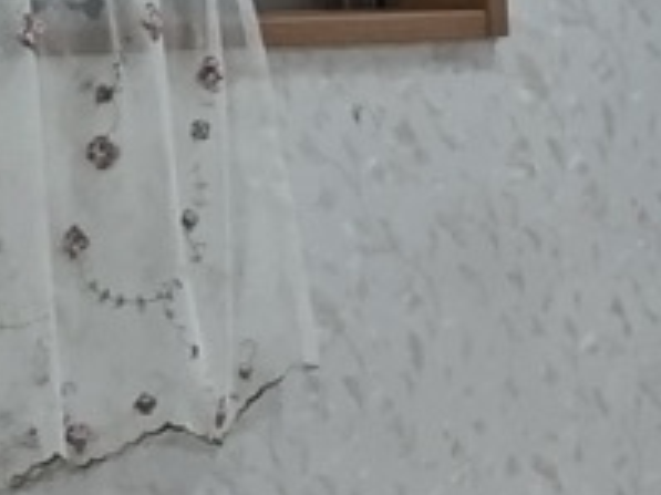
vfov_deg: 9.4
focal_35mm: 157
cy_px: 495
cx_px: 1116
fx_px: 2996
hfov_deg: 11.8
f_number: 1.79
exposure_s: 1/50
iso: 848
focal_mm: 4.8
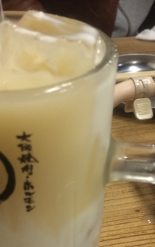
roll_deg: -1.0
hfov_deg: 20.0
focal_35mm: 65
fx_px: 439
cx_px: 73
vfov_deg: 30.8
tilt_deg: -37.9
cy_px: 195
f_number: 2.2
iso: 125
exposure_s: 1/30
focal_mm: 4.15
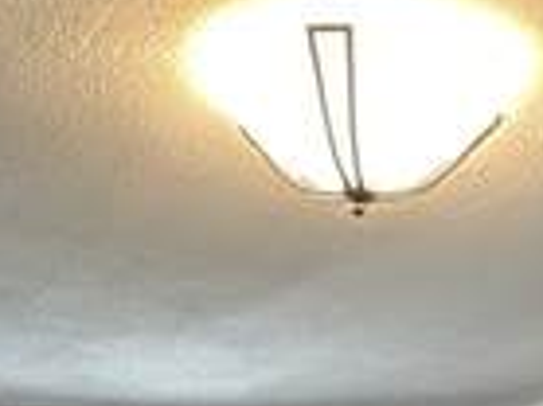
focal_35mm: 103
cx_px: 520
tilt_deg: -1.7
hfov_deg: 18.7
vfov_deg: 12.4
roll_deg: +0.3
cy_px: 843
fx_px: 1614
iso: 250
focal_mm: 2.22
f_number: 2.2
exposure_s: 1/60
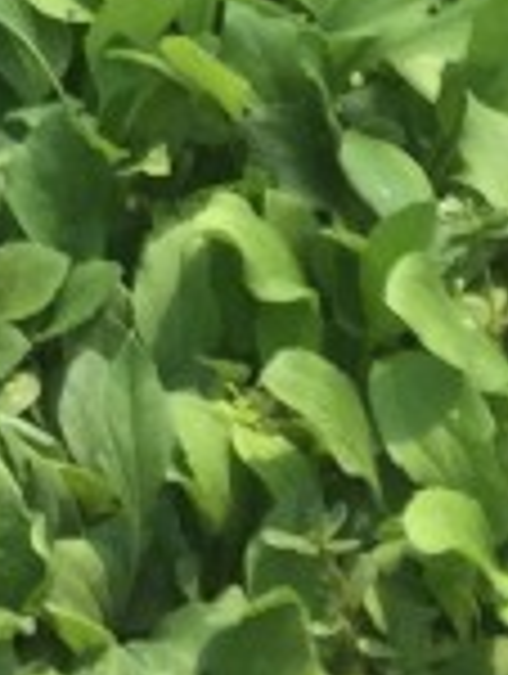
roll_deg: -0.3
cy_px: -1202
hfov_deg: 7.0
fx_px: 4019
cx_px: -423
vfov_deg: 8.4
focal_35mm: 206
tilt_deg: -26.6
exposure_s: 1/1041
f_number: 2.2
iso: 32
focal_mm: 4.15
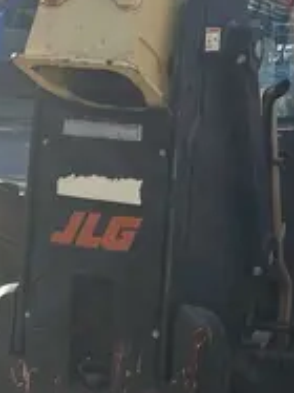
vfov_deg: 18.0
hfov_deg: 14.4
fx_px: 1156
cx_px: 250
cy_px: -123
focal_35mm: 102
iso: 50
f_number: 1.5
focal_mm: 5.7
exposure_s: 1/3704
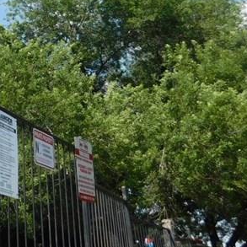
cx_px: -68
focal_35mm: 71
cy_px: 24
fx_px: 573
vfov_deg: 23.7
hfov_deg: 22.0
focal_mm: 4
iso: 125
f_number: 3
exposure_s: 1/1250
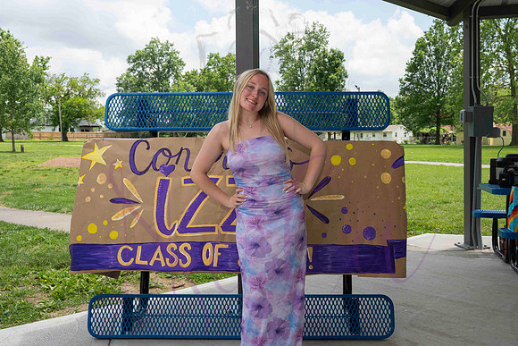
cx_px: 259
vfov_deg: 36.7
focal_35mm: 36
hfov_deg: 52.9
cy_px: 167
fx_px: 521
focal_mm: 34.5
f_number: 9
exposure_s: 1/500
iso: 400
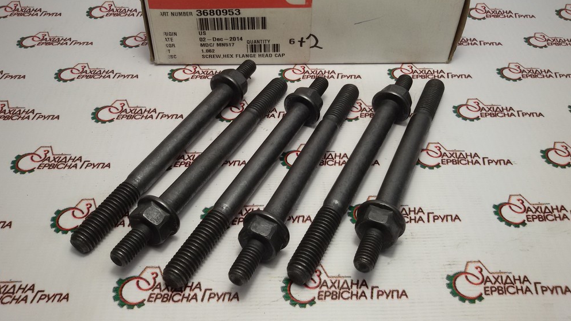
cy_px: 108
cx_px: 285
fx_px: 515
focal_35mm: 34
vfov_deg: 34.4
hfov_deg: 58.0
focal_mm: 2.93
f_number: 2.4
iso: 40
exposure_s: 1/100
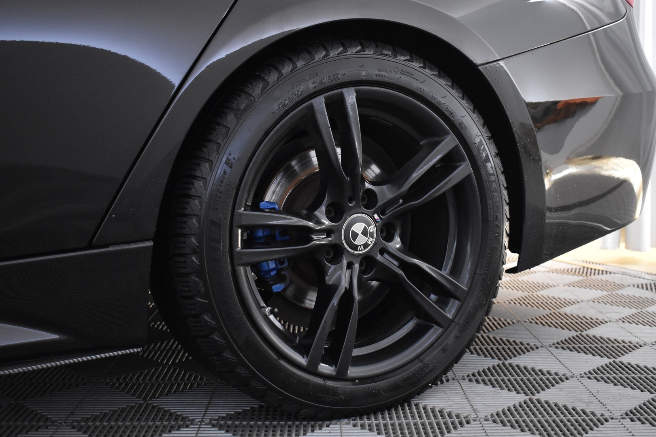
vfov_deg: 28.9
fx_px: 847
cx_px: 328
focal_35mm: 46
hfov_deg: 42.3
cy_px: 218
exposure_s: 1/50
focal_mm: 31
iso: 2200
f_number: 4.2
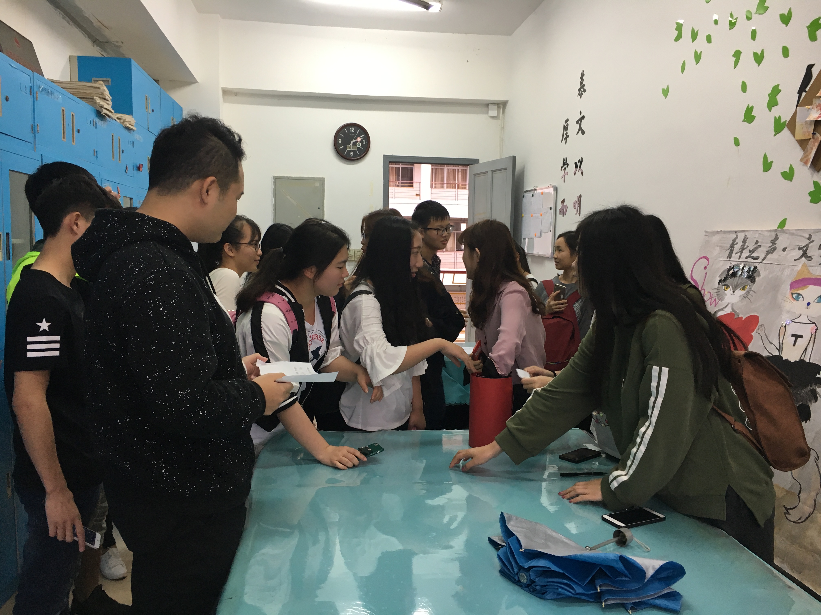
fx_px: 688
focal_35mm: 29
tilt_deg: -6.0
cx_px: 410
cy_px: 308
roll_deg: -0.9
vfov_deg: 48.2
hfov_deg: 61.7
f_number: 2.2
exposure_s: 1/33
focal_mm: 4.15
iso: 80
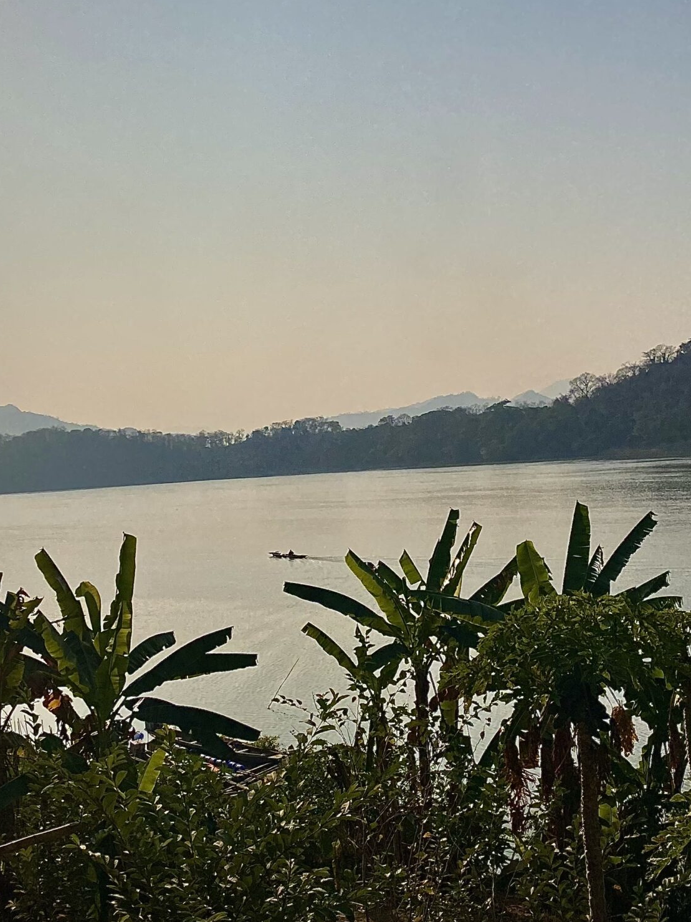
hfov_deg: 32.2
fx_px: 1198
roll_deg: +4.5
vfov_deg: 42.1
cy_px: 486
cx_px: 351
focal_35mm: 45
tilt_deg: -0.3
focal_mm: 4.25
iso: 40
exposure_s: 1/11494
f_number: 1.8
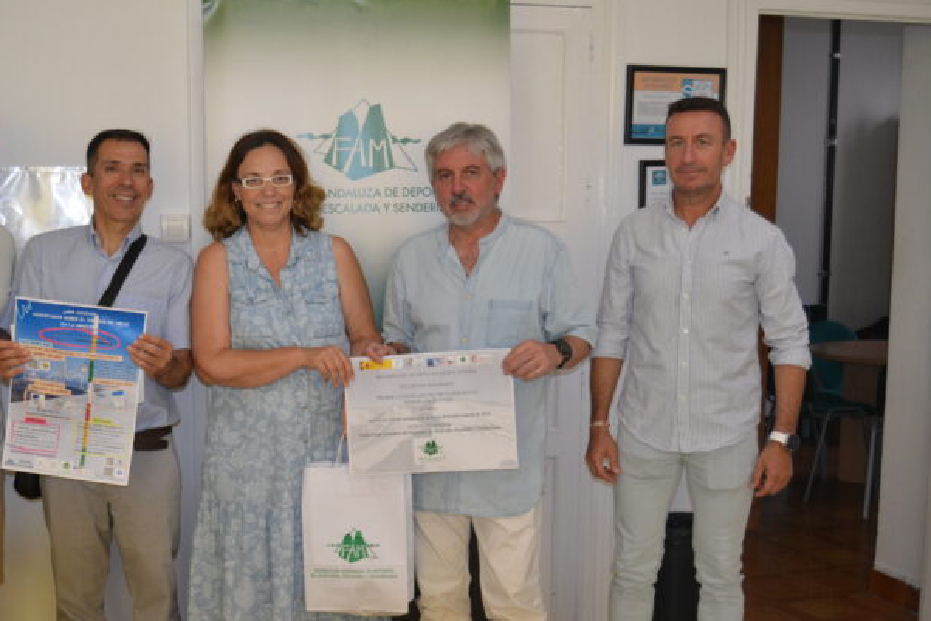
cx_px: 356
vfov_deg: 29.2
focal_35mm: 46
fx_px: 1190
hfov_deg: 42.5
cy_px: 362
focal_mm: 24
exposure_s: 1/60
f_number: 3.8
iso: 720
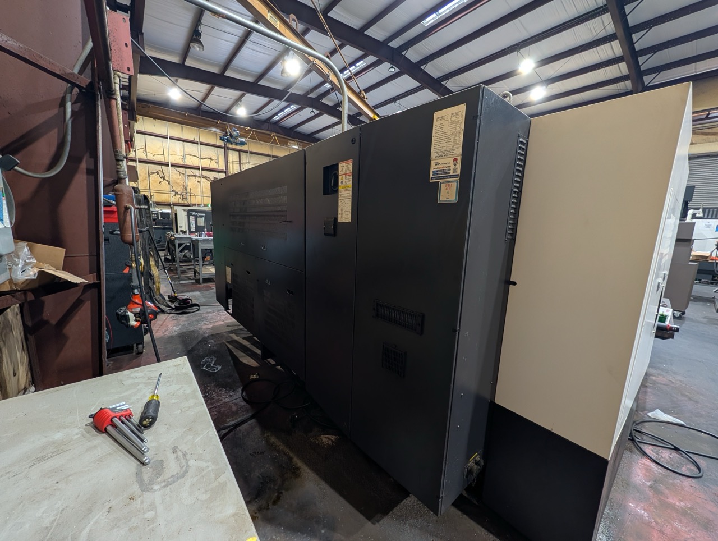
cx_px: 359
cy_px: 270
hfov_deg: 110.5
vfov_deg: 94.6
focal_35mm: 12
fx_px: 249
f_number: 1.7
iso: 76
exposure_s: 1/23.8
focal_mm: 2.02
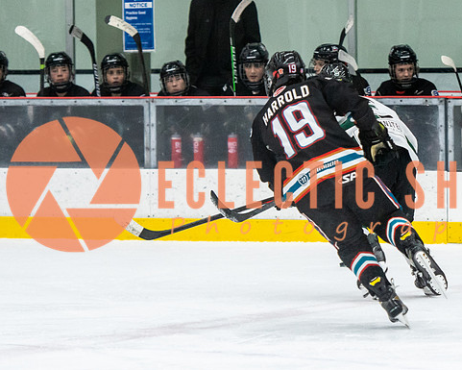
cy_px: 117
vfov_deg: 5.0
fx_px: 4199
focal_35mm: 307
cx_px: 405
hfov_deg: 6.3
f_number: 2.8
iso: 1800
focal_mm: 116
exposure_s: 1/640
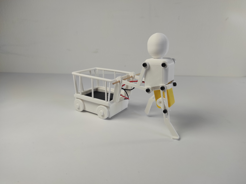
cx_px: 123
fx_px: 178
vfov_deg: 54.8
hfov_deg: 69.4
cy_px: 92
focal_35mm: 25
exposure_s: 1/246
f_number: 1.89
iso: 100
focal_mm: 5.43
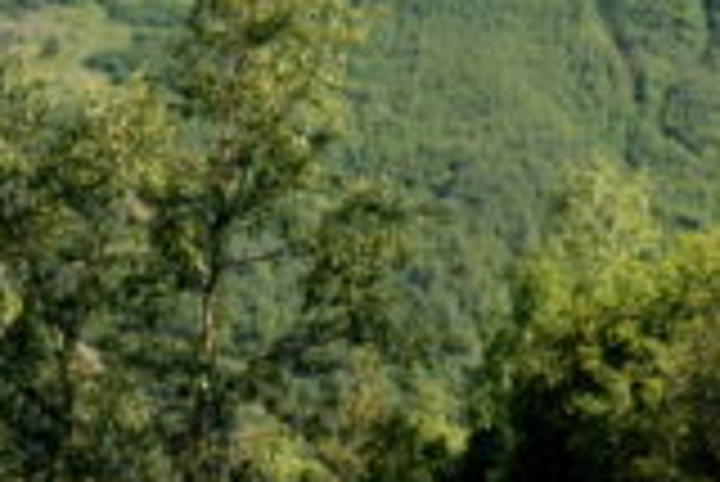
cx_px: 536
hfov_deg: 11.5
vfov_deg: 7.6
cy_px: -236
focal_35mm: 178
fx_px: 3563
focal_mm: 38
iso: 400
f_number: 22
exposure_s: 1/50
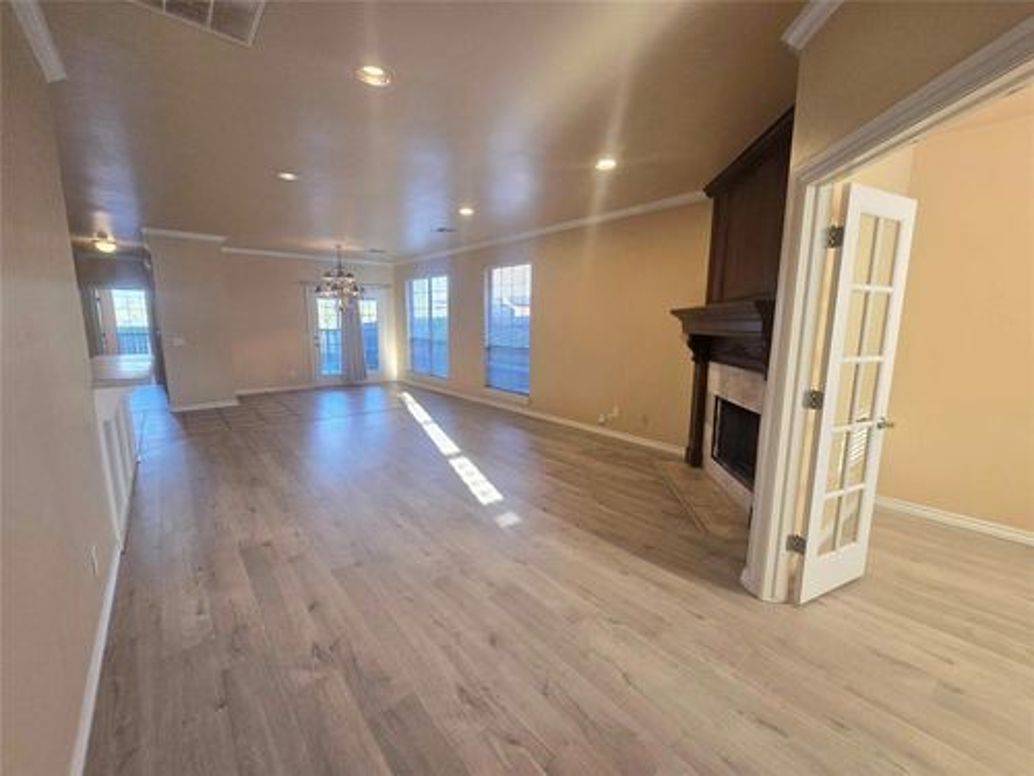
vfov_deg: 89.9
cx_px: 517
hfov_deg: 106.2
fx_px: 388
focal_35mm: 13
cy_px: 388
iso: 100
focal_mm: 2.2
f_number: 2.2
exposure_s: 1/60
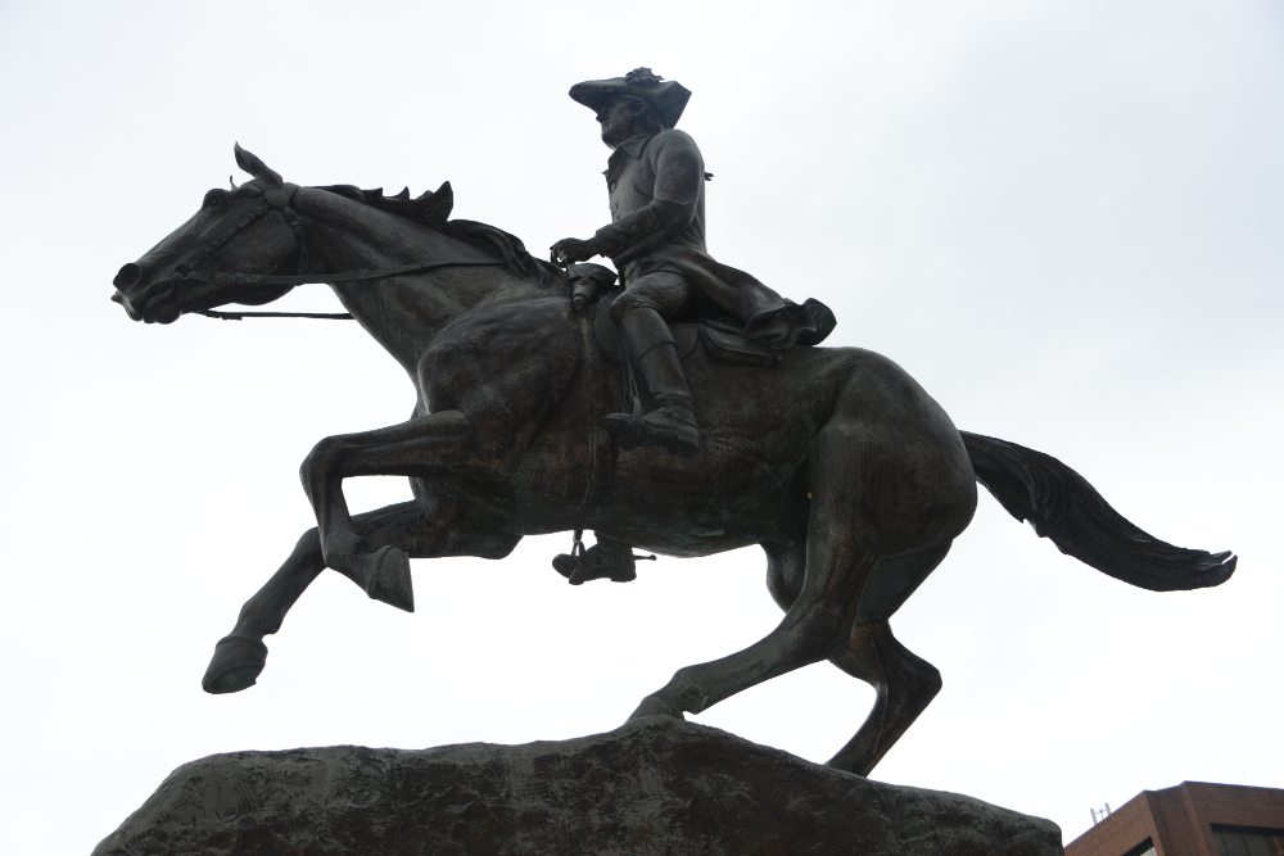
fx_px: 1783
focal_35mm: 50
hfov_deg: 39.6
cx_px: 642
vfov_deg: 27.0
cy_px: 428
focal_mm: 50
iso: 500
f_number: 6.3
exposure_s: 1/250
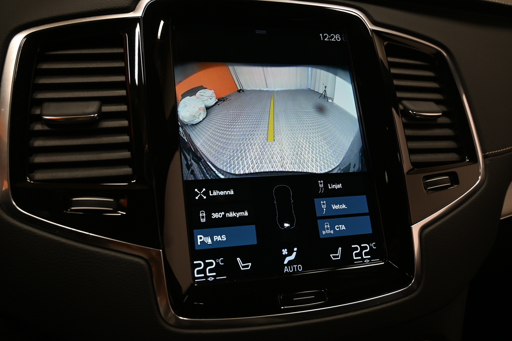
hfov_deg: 58.3
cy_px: 170
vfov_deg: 40.8
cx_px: 256
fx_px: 459
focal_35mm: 32
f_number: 5
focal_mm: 21.5
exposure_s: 1/50
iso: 640
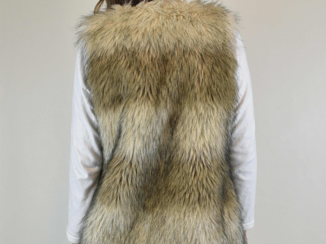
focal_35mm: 52
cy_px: 186
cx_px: 163
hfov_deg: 36.8
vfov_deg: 27.6
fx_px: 490
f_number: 13
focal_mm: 24
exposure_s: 1/60
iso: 1600
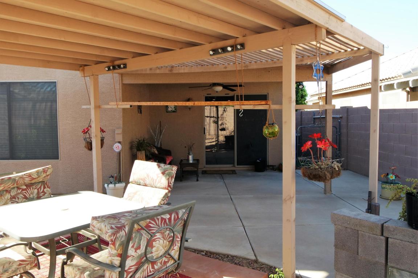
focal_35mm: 24
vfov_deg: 53.1
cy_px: 139
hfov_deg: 73.7
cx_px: 209
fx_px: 279
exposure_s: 1/125
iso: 200
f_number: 5
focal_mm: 9
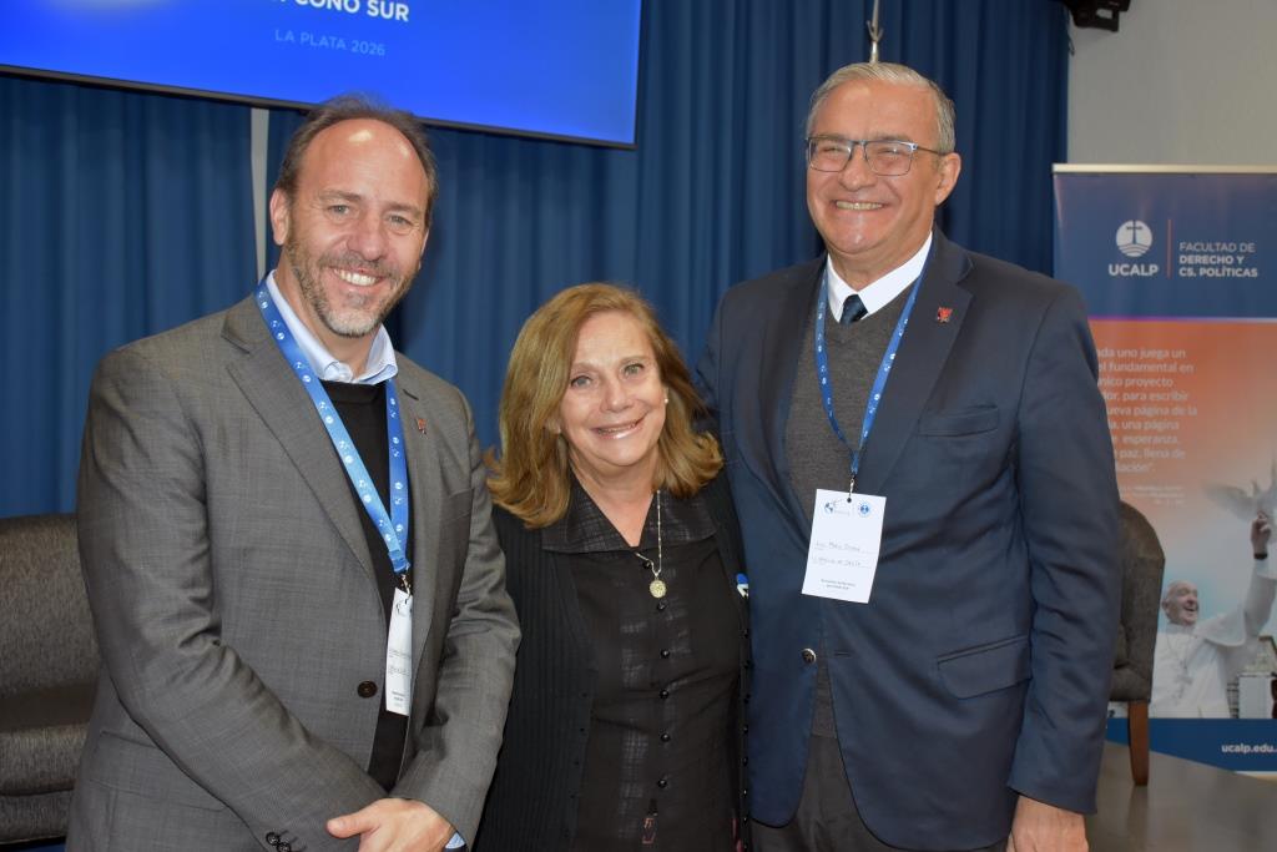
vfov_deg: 29.9
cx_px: 638
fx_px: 1596
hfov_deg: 43.6
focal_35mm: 45
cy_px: 426
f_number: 5.6
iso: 1600
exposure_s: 1/60
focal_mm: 30
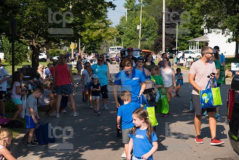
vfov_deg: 19.5
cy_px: 80
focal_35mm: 70
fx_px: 465
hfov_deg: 28.8
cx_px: 120
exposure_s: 1/800
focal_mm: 70
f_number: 6.3
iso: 320
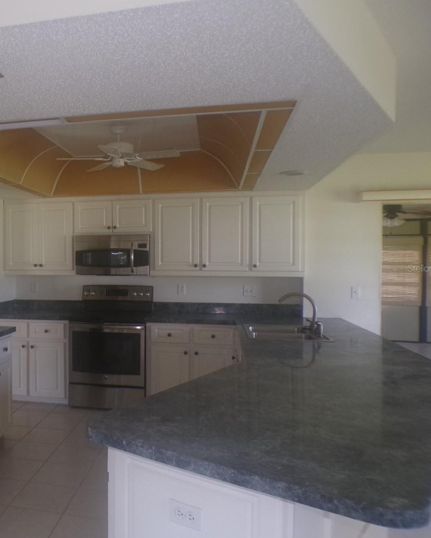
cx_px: 83
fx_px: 510
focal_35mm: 32
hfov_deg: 43.5
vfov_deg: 55.7
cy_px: 268
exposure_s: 1/34
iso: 200
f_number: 3
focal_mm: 4.3
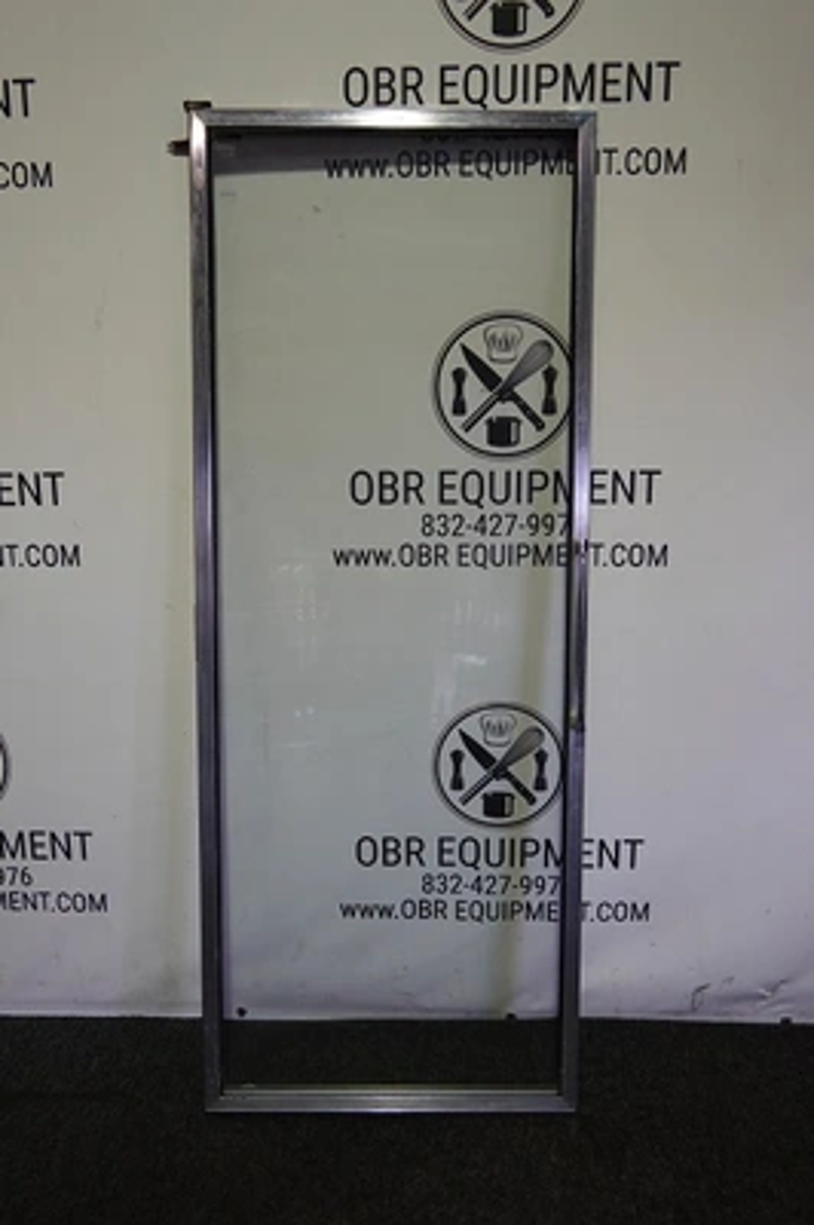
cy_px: 612
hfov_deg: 42.3
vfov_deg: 60.3
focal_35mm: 31
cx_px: 407
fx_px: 1053
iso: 640
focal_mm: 11.52
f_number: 3.5
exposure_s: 1/80
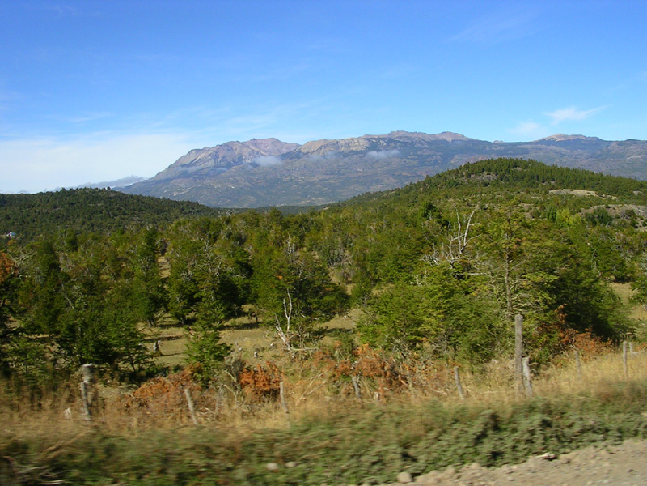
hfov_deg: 49.0
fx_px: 710
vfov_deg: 37.7
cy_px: 243
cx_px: 324
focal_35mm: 38
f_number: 5.6
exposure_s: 1/343
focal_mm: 5.8
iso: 50
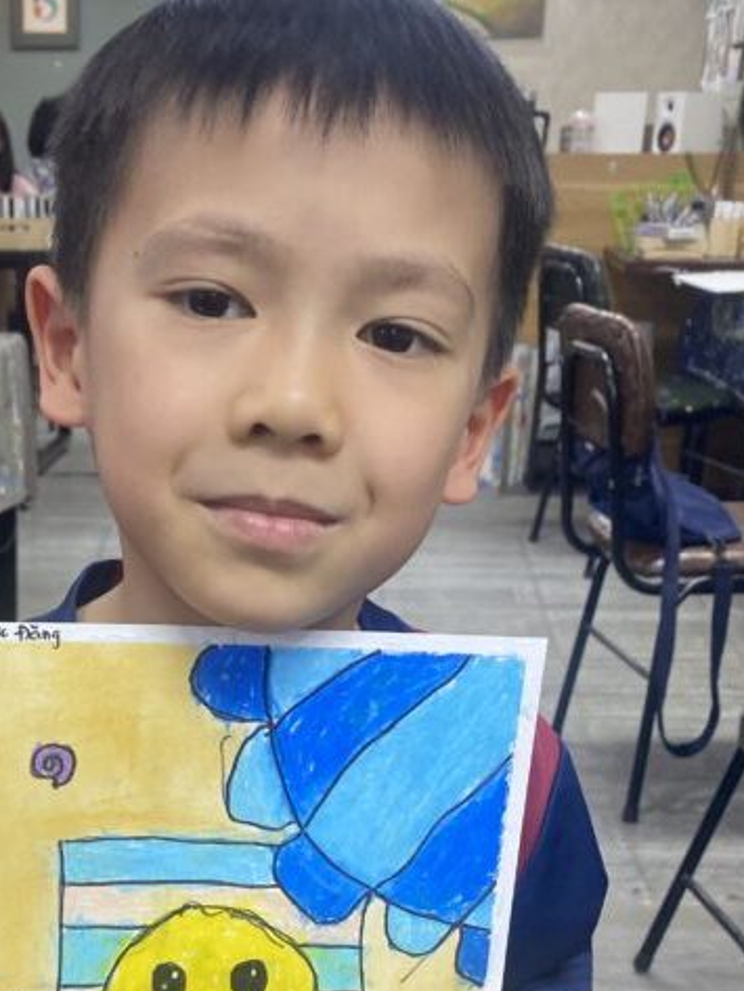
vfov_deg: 33.2
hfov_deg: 25.9
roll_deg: +1.3
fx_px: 1575
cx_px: 113
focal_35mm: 55
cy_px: 880
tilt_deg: -24.6
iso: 125
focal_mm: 4.25
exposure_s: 1/100
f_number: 1.8
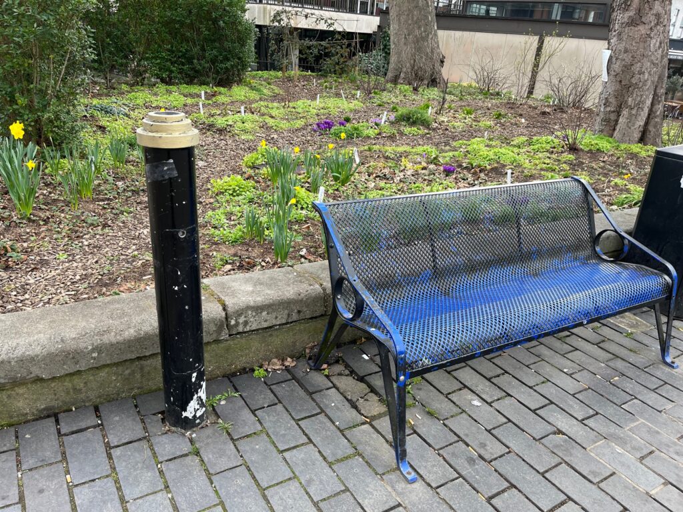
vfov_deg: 53.1
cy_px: 256
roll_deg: -4.2
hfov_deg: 67.3
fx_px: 513
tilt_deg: -23.7
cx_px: 342
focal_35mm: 26
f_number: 1.6
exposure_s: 1/407
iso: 50
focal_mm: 5.1
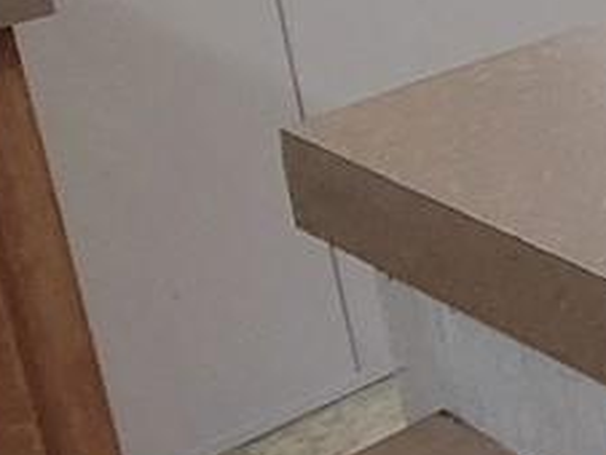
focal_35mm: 92
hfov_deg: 14.6
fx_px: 1612
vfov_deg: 15.2
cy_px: -171
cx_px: 1418
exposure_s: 1/60
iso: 320
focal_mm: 2.2
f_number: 2.2
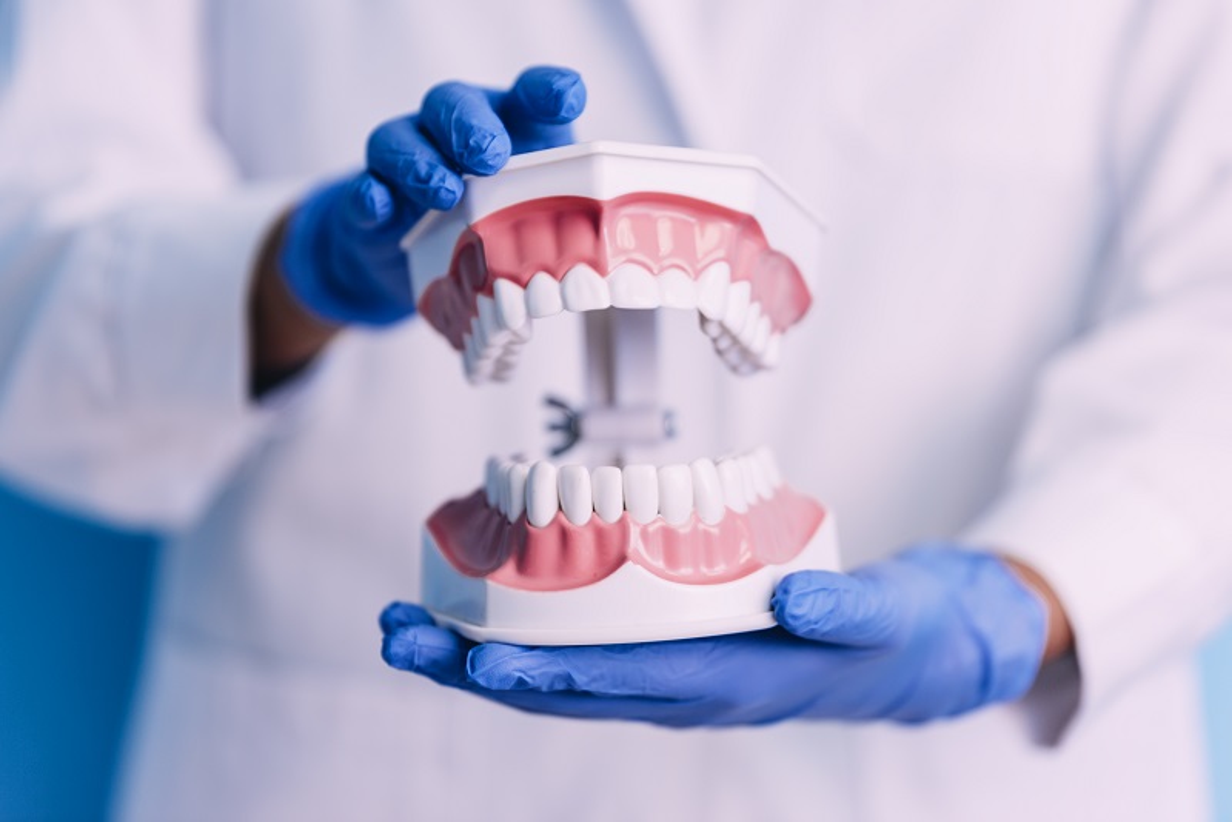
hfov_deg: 10.3
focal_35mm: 200
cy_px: 411
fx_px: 6847
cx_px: 616
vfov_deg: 6.9
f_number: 2.8
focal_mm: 200
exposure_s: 1/200
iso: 250
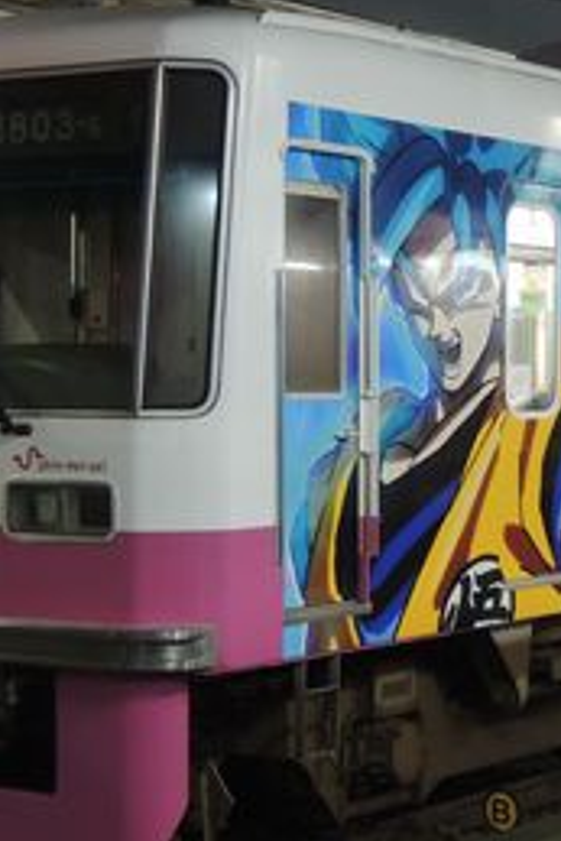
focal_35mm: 90
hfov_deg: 14.6
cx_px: 723
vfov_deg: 22.6
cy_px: 429
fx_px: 2101
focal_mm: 6.3
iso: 400
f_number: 3.2
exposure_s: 1/15
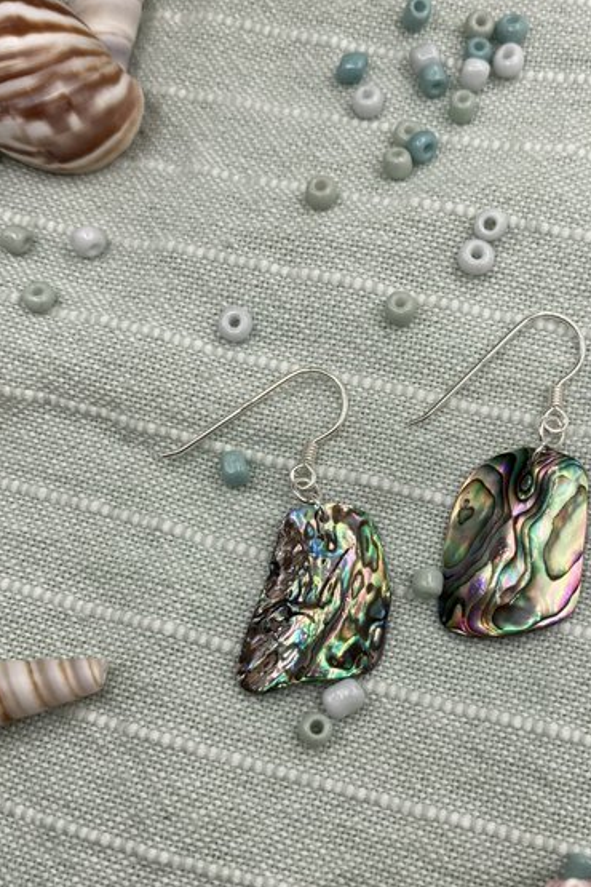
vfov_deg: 46.3
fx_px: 1034
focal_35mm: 42
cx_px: 387
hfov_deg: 31.7
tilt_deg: -74.9
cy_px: 510
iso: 20
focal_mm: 3.99
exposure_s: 1/333
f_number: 1.8
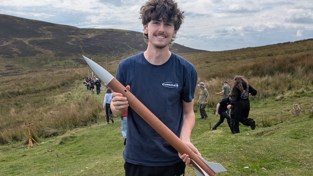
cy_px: 118
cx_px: 155
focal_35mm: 37
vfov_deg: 31.7
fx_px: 307
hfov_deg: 54.0
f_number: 1.89
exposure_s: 1/5076
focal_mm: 5.43
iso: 51
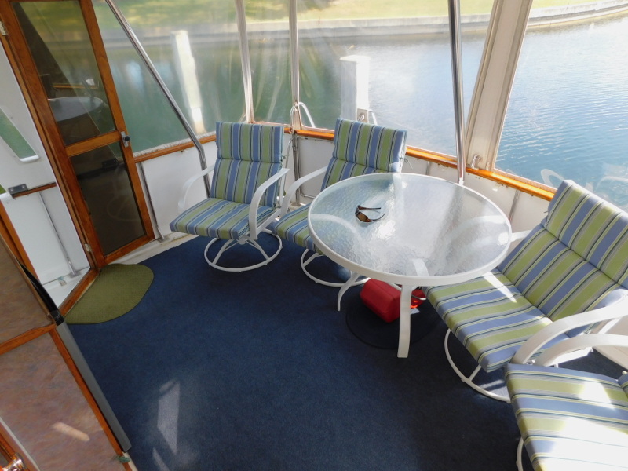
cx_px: 314
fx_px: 417
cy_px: 236
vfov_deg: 58.9
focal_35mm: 23
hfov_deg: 73.9
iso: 125
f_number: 3
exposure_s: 1/320
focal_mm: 4
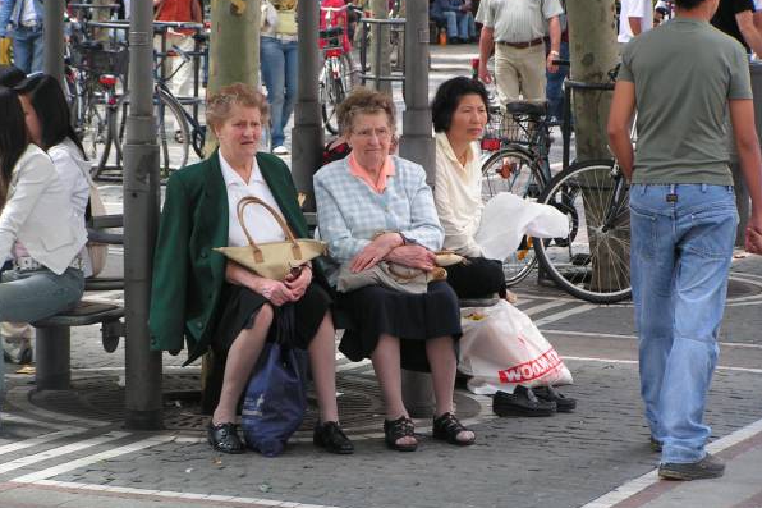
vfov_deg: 8.8
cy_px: 228
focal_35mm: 156
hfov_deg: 13.2
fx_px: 3301
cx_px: 380
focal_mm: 24.8
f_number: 3.2
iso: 80
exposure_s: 1/160
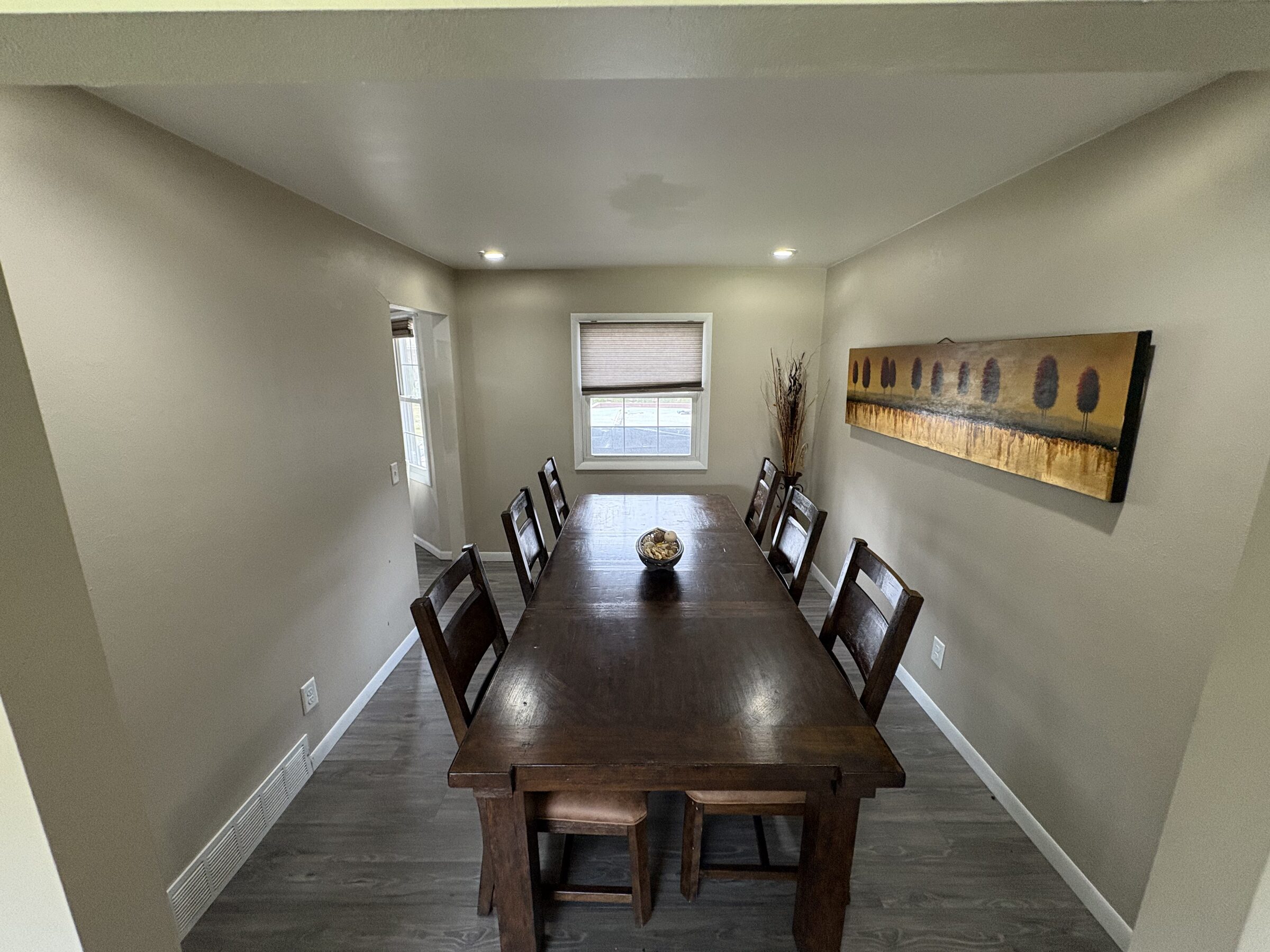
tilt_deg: -11.6
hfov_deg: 102.1
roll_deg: +0.1
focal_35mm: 14
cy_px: 476
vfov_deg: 85.7
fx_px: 514
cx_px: 635
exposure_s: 1/60
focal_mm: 2.22
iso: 320
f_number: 2.2
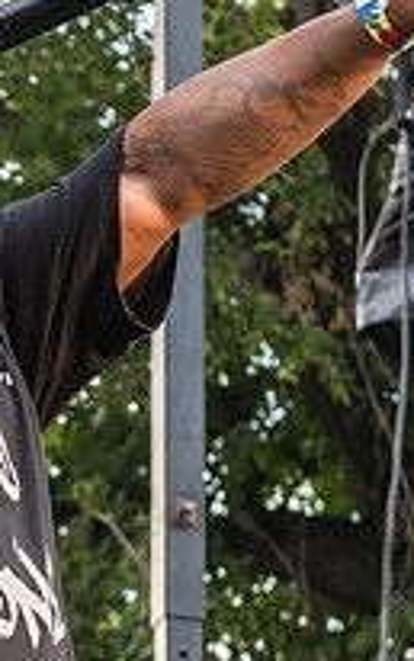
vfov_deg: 11.9
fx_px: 3173
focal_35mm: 176
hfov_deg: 7.3
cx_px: -240
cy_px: 453
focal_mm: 50
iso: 1000
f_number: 4.5
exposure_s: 1/640
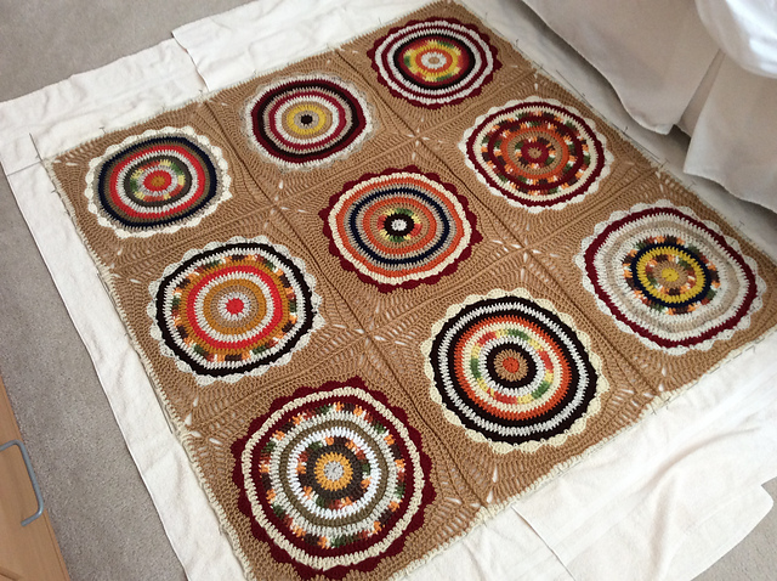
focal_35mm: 32
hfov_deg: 56.9
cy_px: 290
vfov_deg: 44.1
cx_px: 388
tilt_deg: -58.2
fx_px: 717
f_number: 2.4
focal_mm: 3.3
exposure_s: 1/24
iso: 80
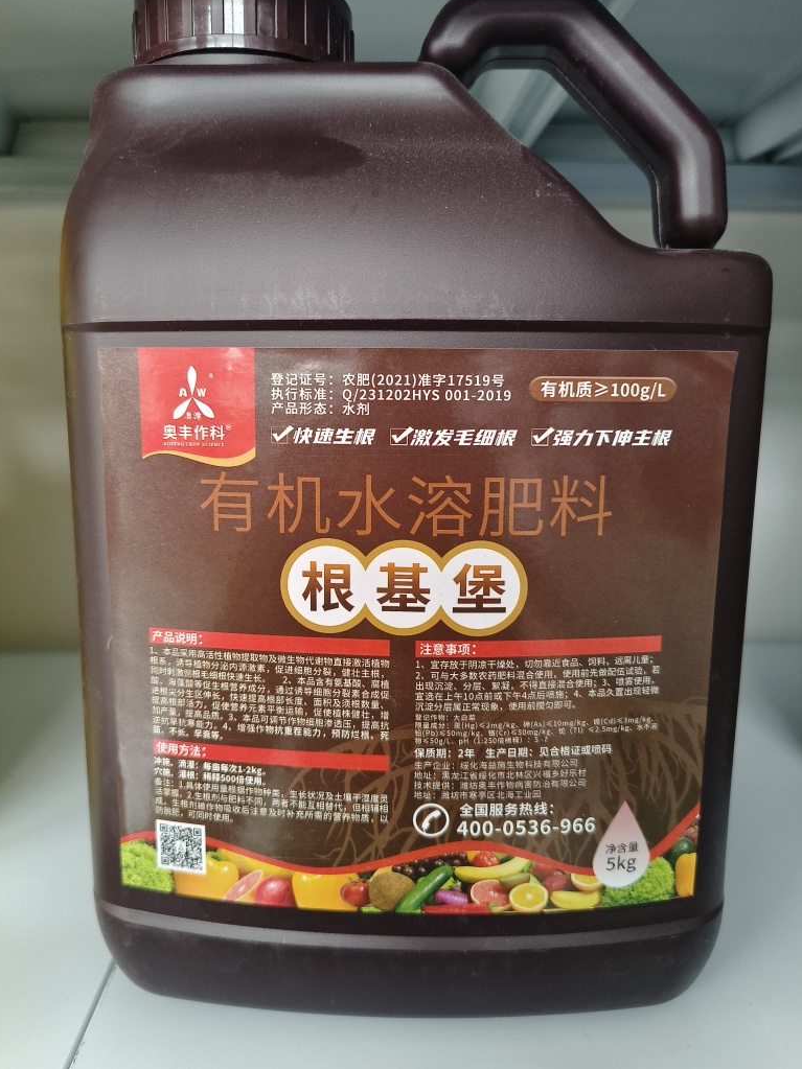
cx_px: 395
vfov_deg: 71.6
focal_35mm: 24
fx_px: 742
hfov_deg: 56.8
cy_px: 513
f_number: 1.88
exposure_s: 1/120
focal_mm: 5.56
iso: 1137
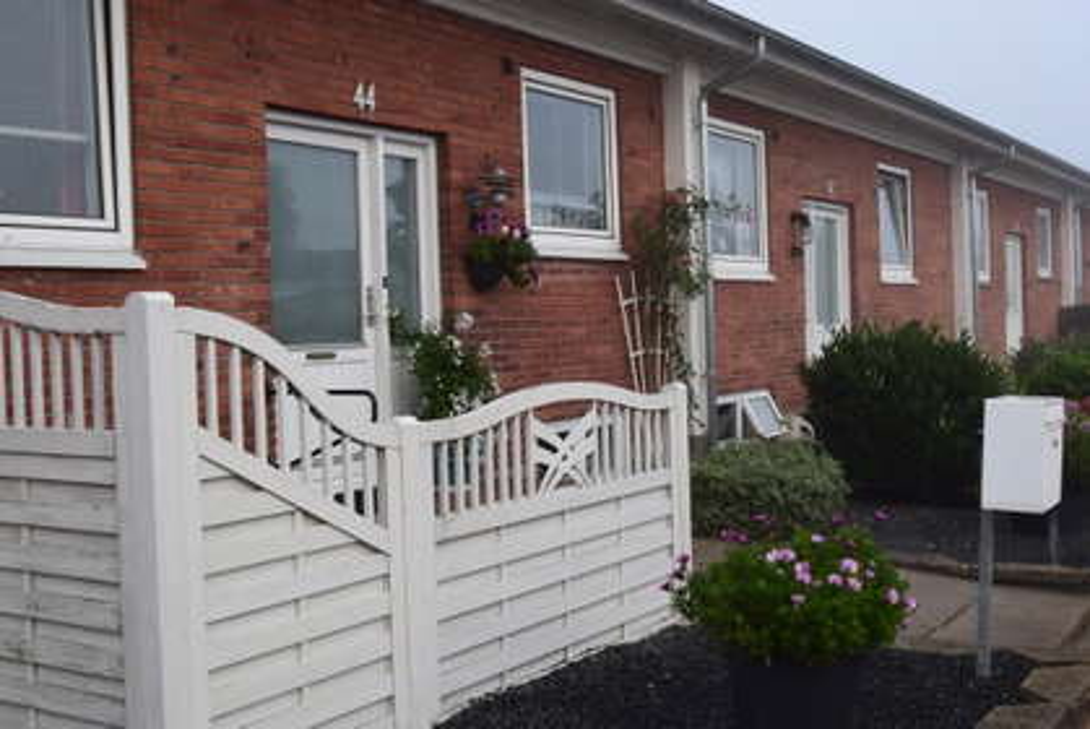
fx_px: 1363
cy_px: 364
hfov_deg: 43.6
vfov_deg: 29.9
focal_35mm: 45
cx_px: 545
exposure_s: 1/200
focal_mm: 30
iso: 400
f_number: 10
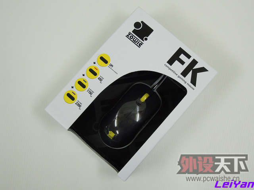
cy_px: 95
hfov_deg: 38.2
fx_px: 367
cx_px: 127
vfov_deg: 29.1
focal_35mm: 50
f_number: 3.7
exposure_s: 1/20
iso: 400
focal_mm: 9
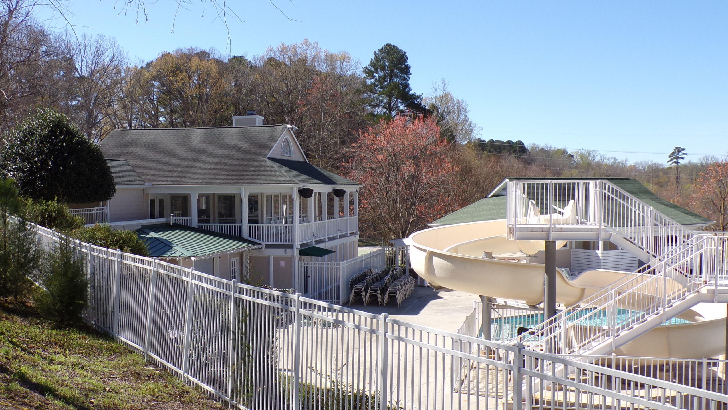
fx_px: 791
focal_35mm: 41
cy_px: 229
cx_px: 325
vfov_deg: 29.0
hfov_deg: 49.3
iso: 80
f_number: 4.6
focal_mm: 5.8
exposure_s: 1/400
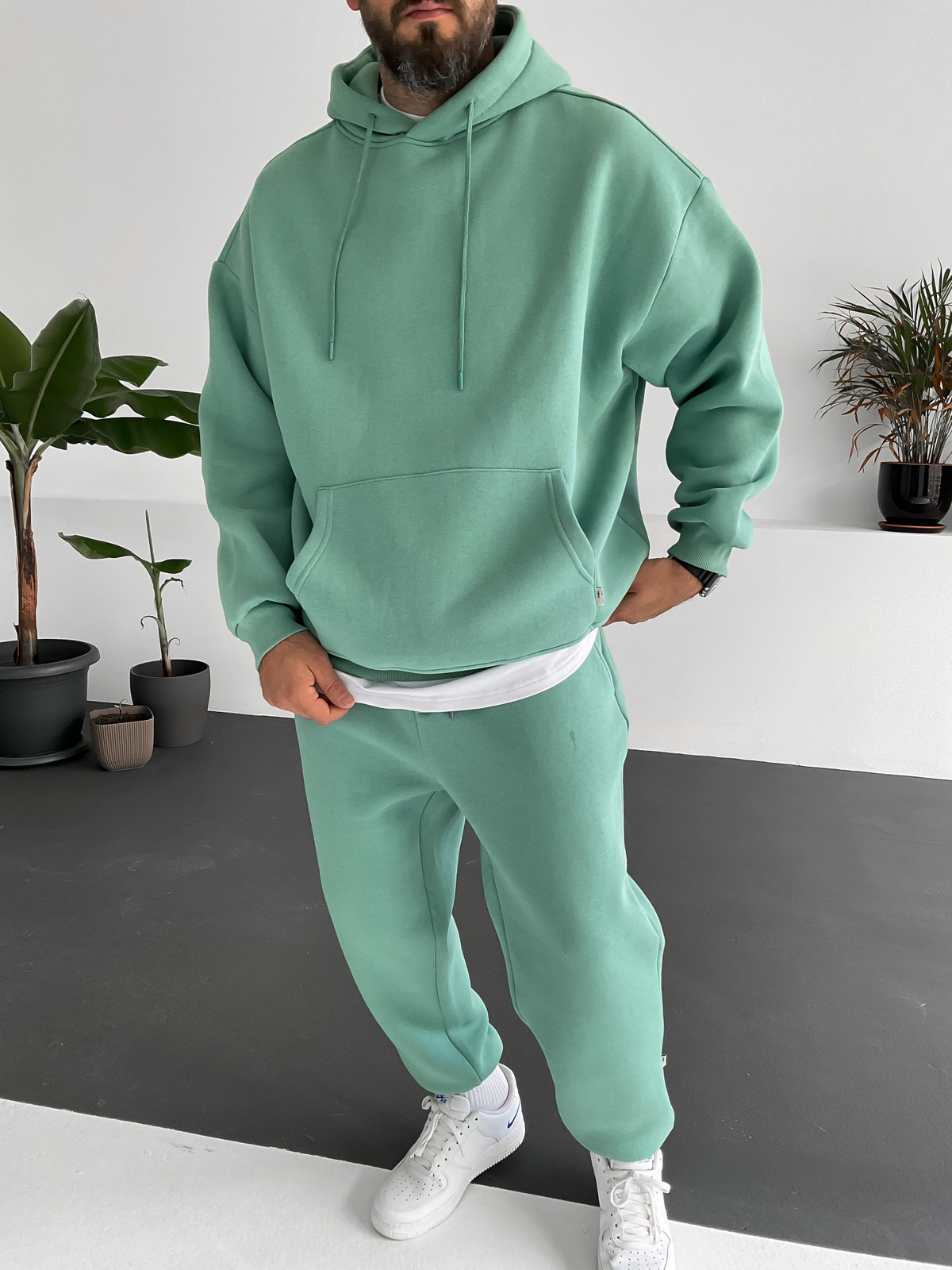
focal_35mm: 29
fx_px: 1063
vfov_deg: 61.7
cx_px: 476
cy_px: 635
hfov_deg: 48.2
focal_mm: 3
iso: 64
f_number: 1.8
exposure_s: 1/110
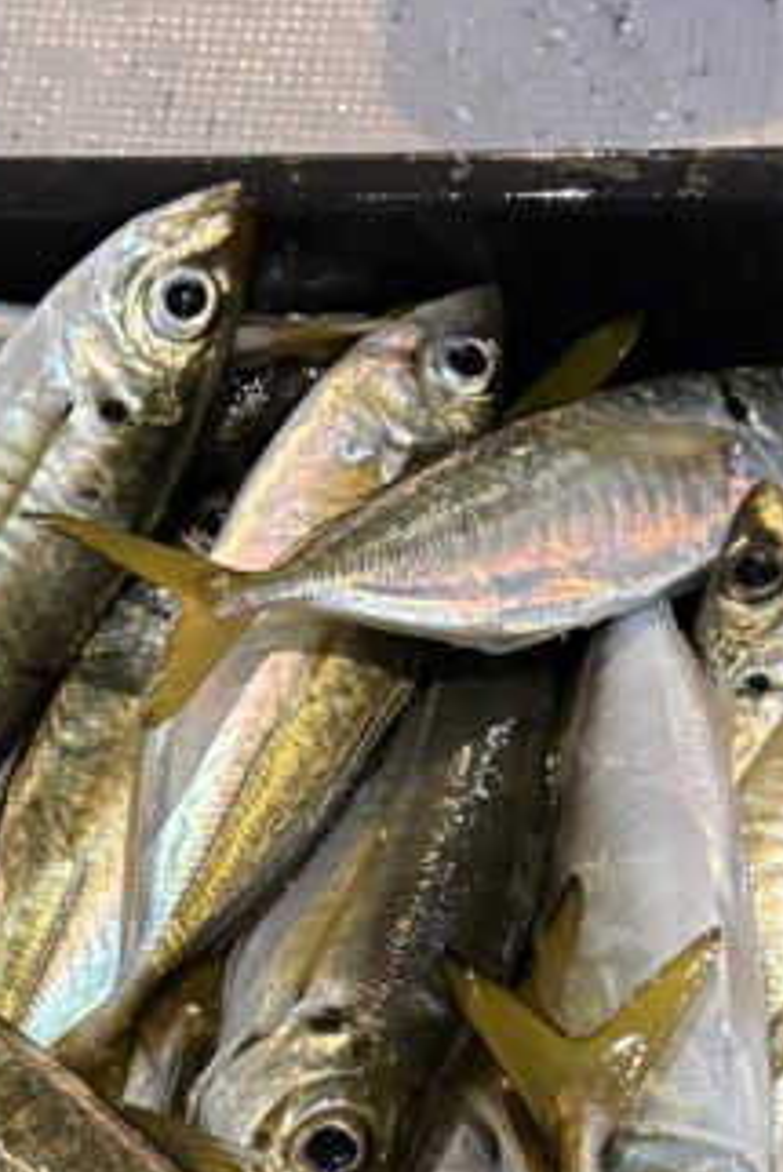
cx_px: 91
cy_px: 1401
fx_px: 2737
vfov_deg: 22.3
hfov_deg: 16.1
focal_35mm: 84
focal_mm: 5.96
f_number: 1.6
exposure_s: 1/45
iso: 500
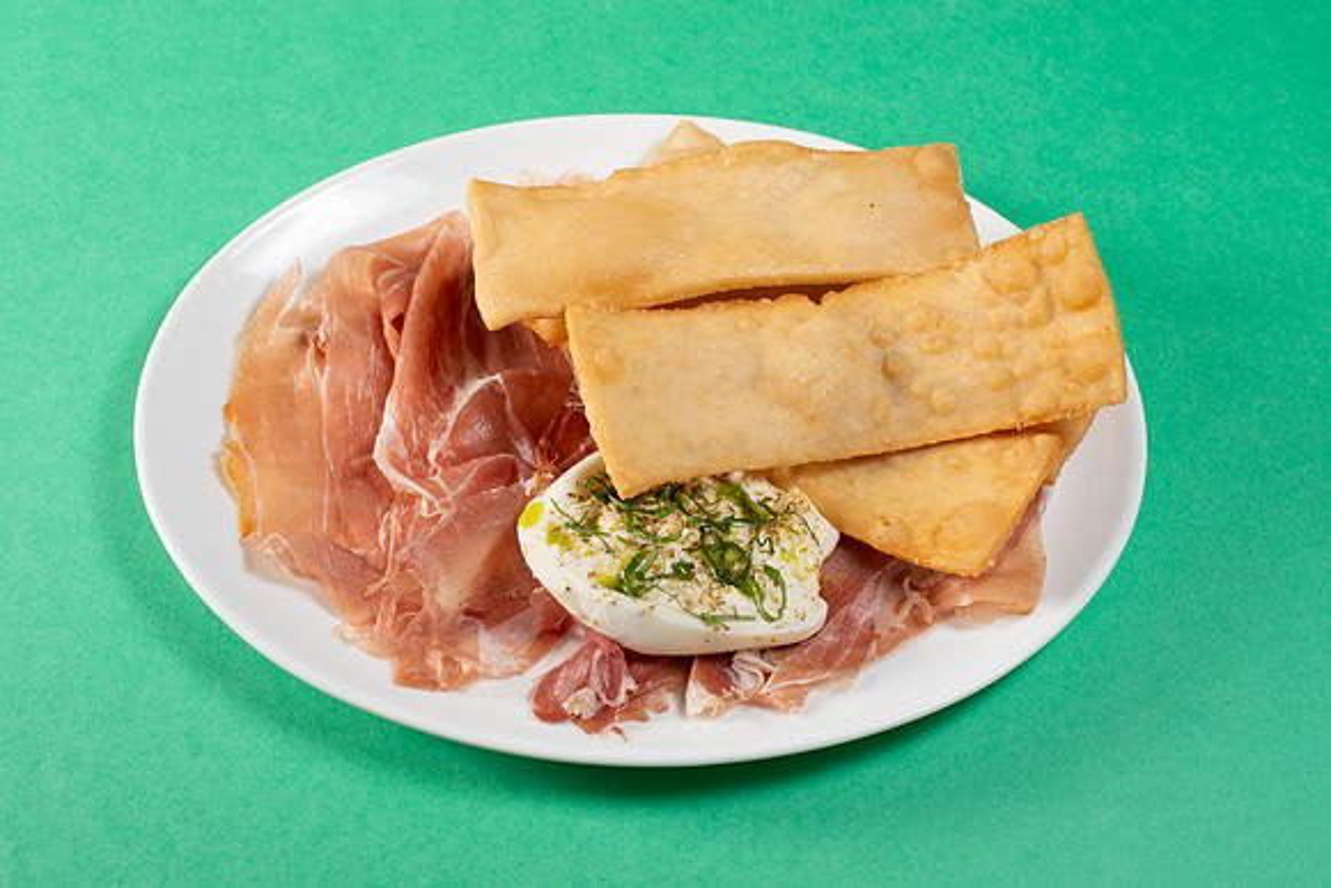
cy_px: 438
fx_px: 1892
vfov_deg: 26.4
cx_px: 674
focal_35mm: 51
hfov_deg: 38.8
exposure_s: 1/200
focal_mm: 50
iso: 200
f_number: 9
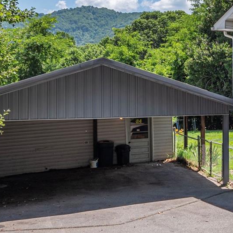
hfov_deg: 23.3
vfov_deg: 26.5
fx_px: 495
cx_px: 307
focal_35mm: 65
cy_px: 136
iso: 320
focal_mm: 20
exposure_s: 1/1600
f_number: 8
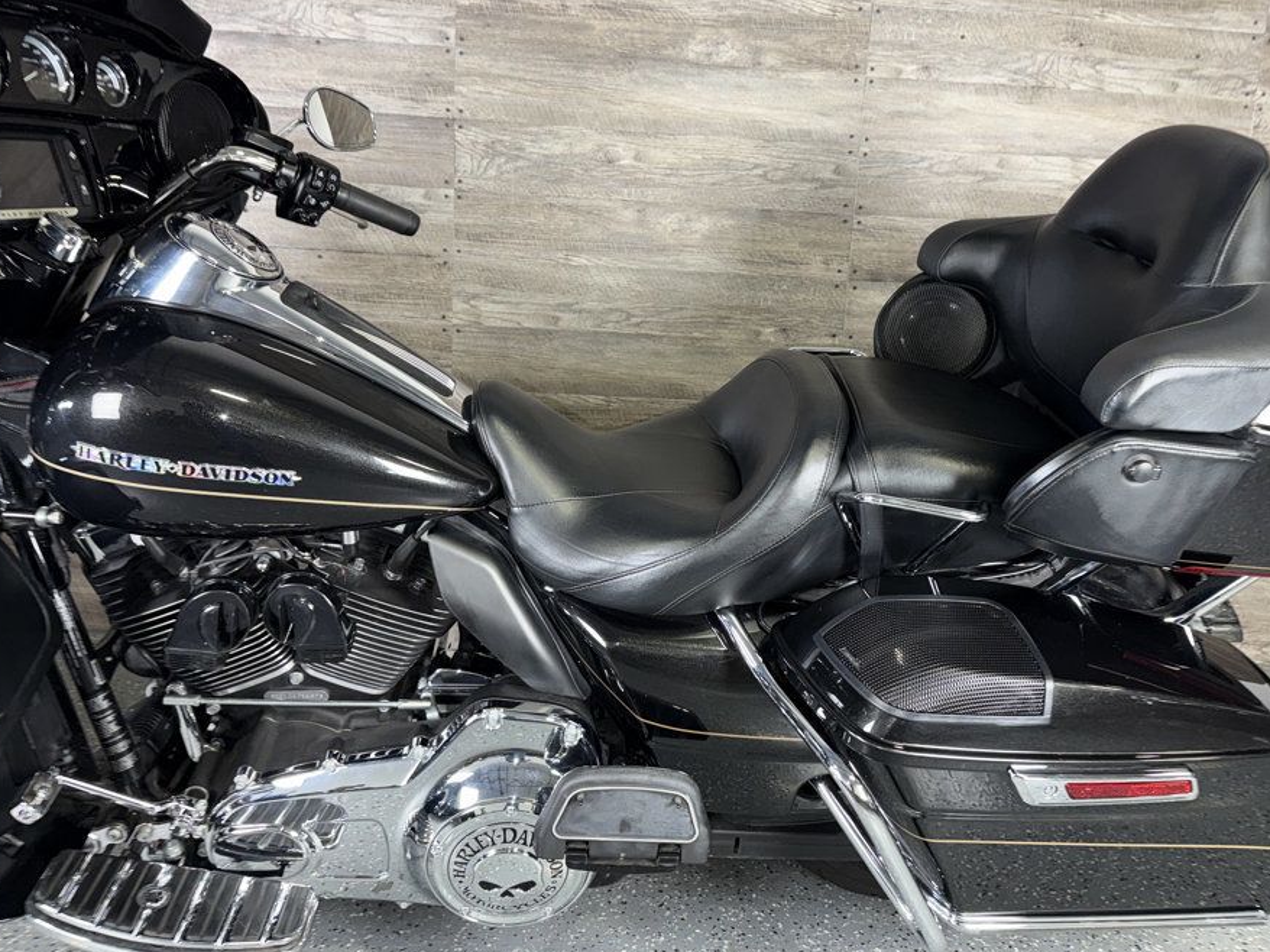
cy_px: 405
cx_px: 696
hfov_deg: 63.3
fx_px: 1027
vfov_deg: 49.6
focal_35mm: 28
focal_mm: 6.76
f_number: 1.78
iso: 80
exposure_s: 1/17
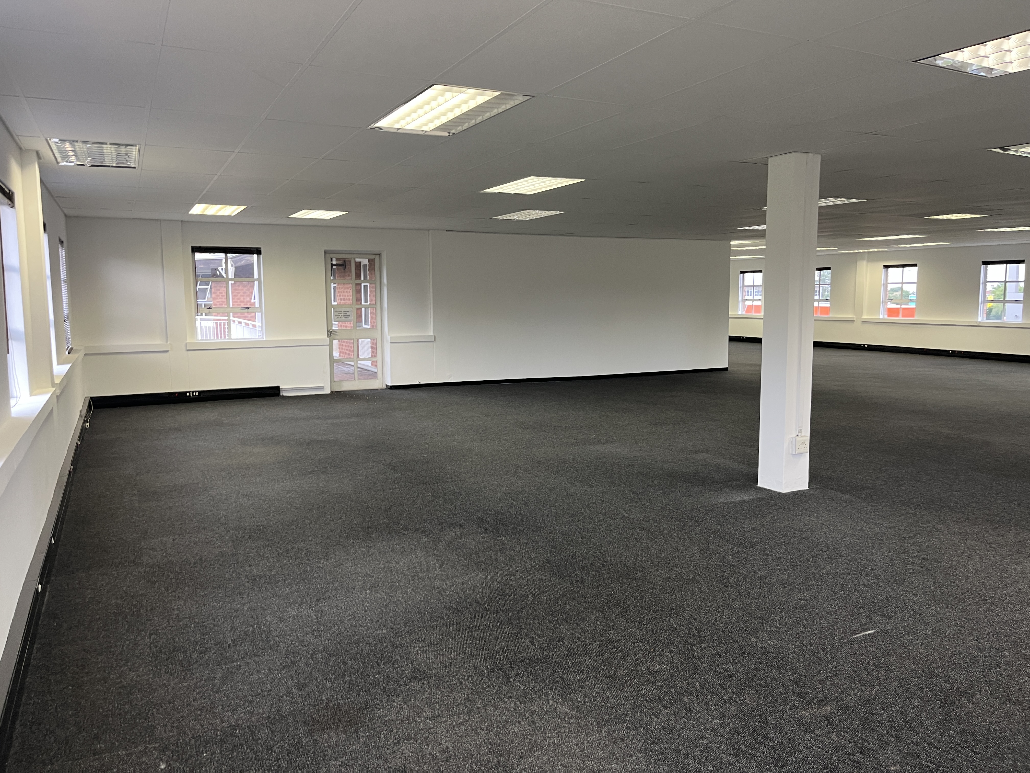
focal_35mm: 26
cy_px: 386
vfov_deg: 53.1
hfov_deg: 67.3
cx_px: 515
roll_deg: +0.3
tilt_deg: -5.9
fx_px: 774
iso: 125
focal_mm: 5.1
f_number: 1.6
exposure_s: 1/50
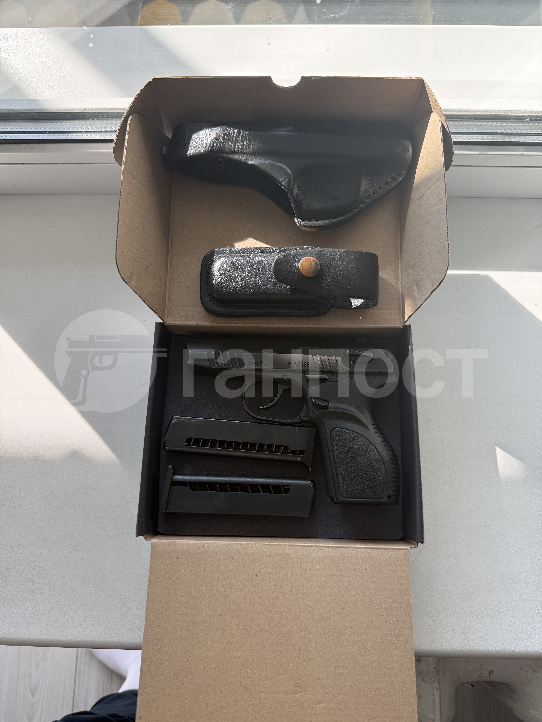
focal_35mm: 24
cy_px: 361
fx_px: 501
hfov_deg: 56.8
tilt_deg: -76.3
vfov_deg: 71.6
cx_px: 271
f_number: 1.78
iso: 100
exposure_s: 1/403
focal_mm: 6.76
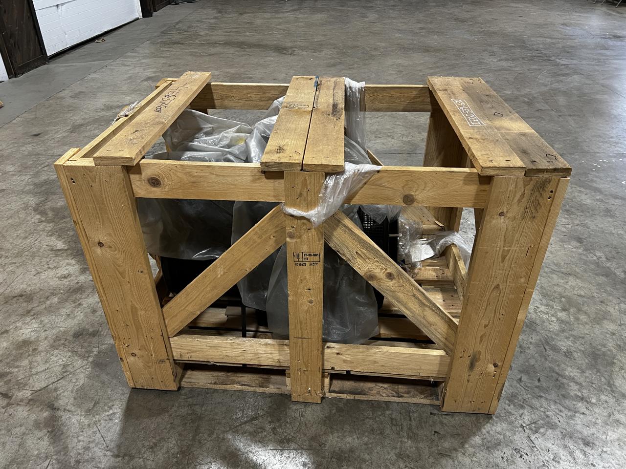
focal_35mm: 26
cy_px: 234
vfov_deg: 53.1
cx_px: 313
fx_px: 470
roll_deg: +0.0
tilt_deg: -32.0
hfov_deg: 67.3
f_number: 1.5
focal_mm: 5.7
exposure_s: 1/83
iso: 125
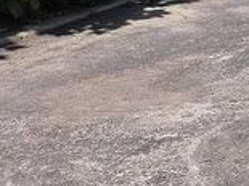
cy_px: -172
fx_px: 855
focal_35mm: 119
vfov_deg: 11.4
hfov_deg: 13.2
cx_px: 565
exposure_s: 1/4770
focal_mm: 5.4
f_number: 1.8
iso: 80
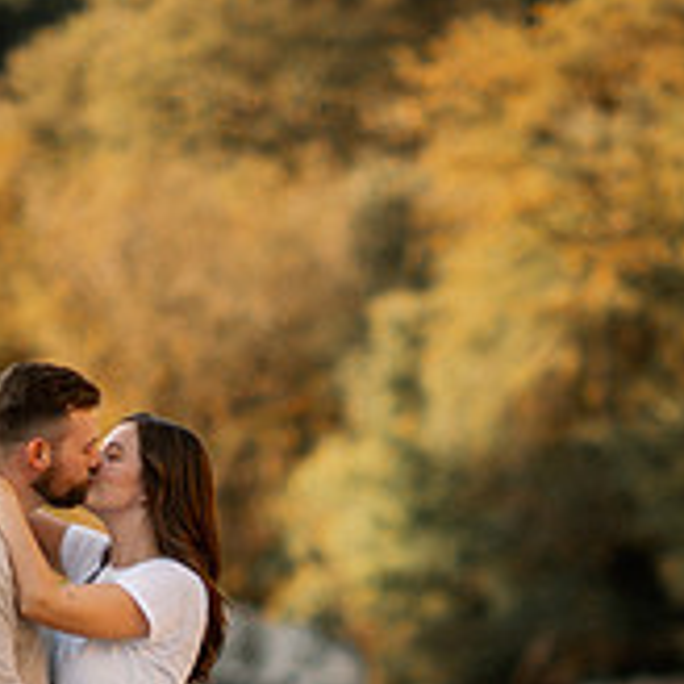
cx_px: 496
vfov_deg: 6.8
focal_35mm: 255
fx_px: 5701
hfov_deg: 6.9
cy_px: 770
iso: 64
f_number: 1.4
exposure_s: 1/500
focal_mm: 85
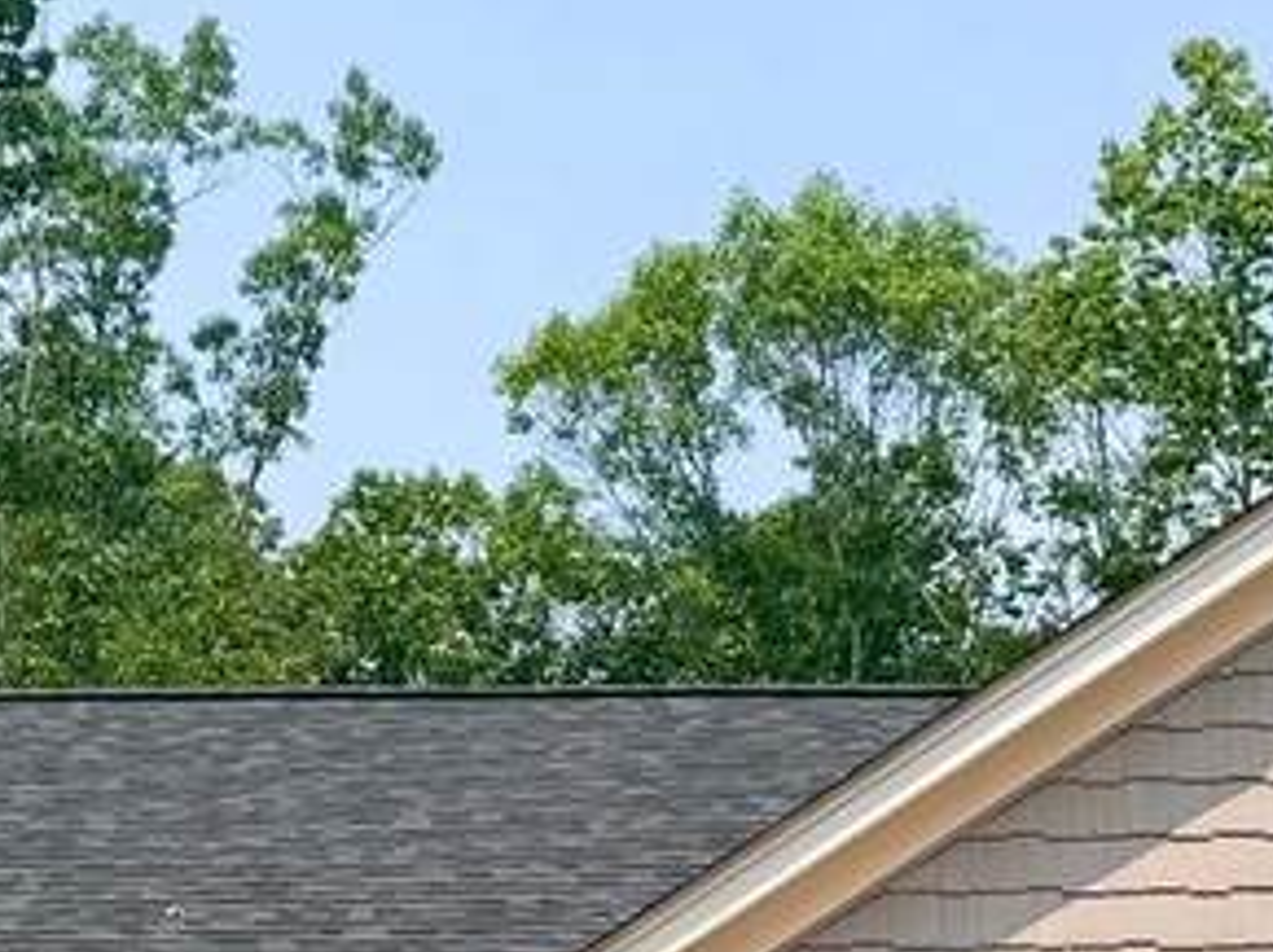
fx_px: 3895
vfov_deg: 13.9
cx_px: 114
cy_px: 513
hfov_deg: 18.2
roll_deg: +0.2
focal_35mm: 106
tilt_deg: +12.4
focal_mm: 6.76
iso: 80
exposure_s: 1/6173
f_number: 1.78
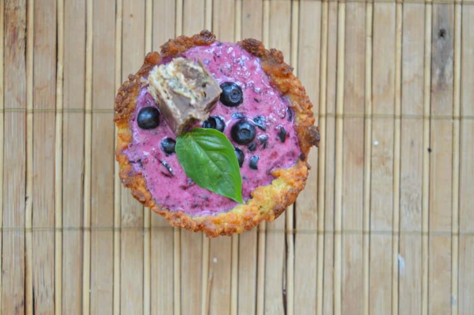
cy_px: 158
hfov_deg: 24.6
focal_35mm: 82
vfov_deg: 16.5
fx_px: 1085
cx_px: 237
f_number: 5.6
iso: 100
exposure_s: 1/8
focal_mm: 55
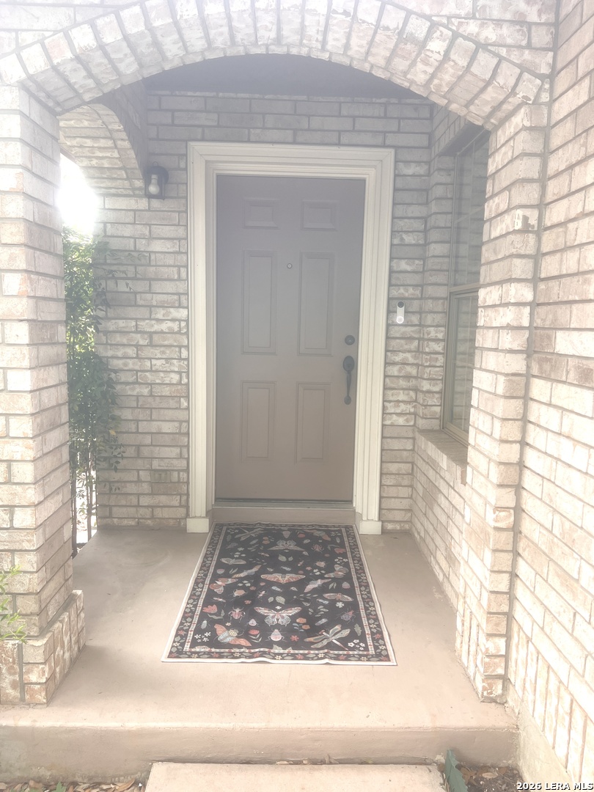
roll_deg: -1.3
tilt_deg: -6.8
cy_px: 396
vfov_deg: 67.3
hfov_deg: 53.1
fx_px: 595
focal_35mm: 26
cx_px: 297
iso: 80
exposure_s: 1/121
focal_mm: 5.7
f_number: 1.5
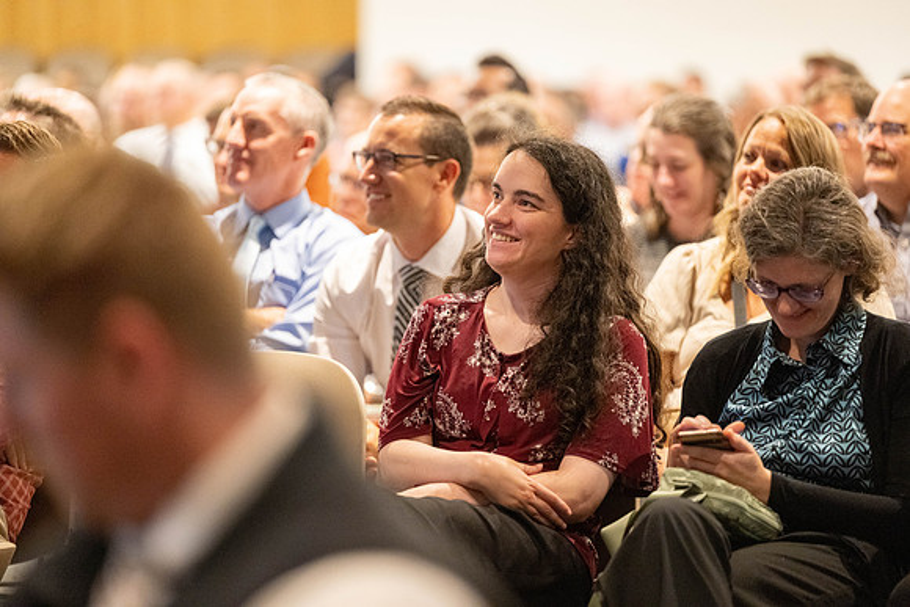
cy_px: 304
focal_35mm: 200
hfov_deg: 10.3
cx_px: 455
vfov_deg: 6.9
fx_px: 5057
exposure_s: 1/200
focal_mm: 200
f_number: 2.8
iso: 5000
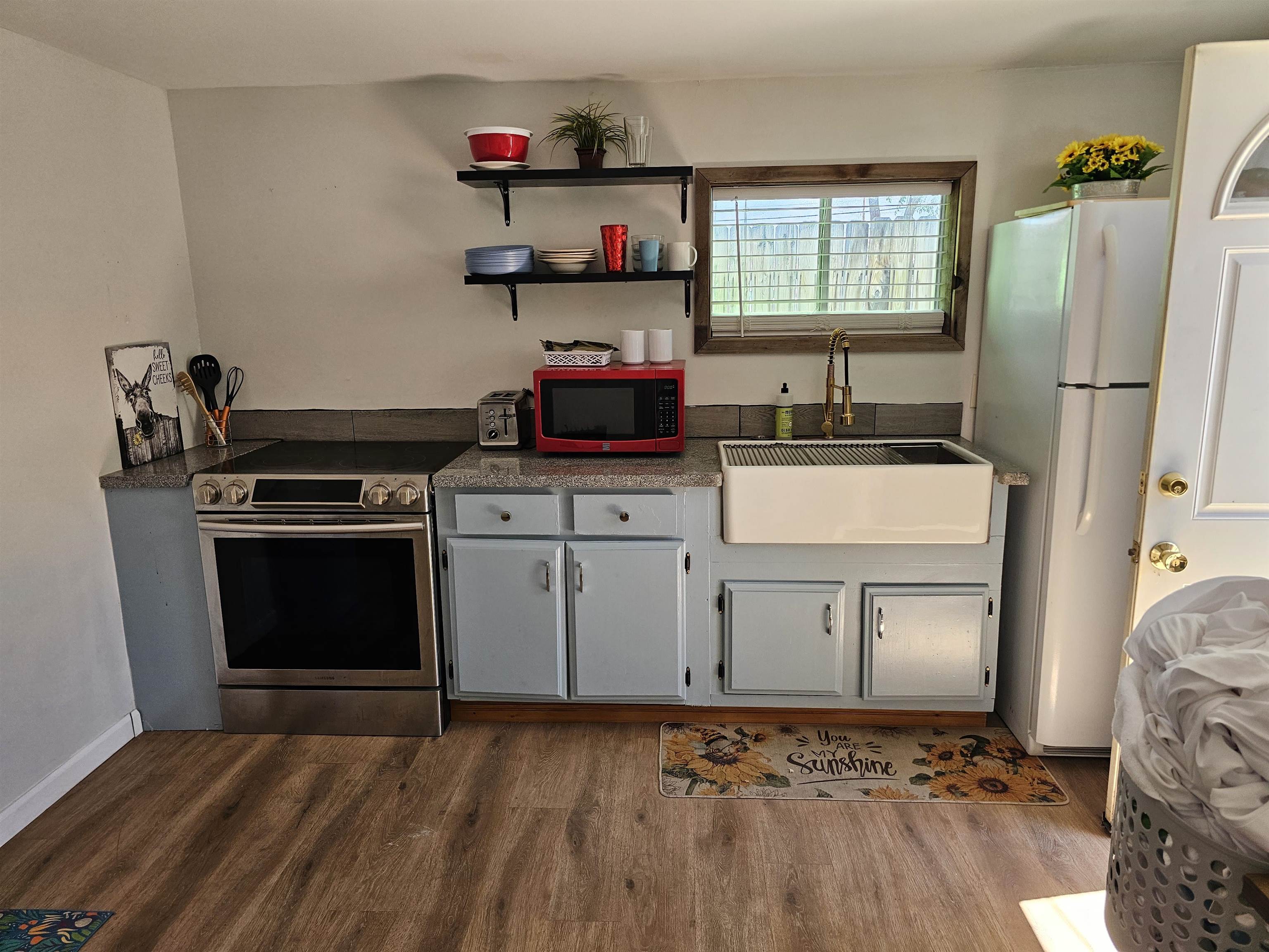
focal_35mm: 23
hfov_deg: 73.9
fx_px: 843
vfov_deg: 58.9
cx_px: 634
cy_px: 476
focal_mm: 6.3
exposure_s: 1/120
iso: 80
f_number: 1.7
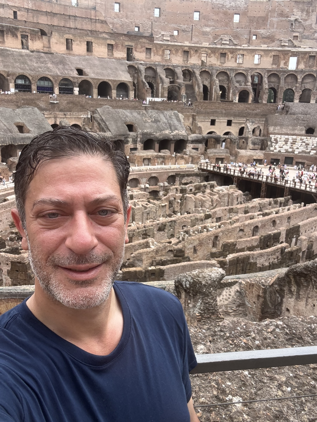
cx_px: 158
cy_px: 211
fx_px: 366
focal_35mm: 30
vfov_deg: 60.0
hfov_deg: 46.8
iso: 25
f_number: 1.9
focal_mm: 2.69
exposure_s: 1/344
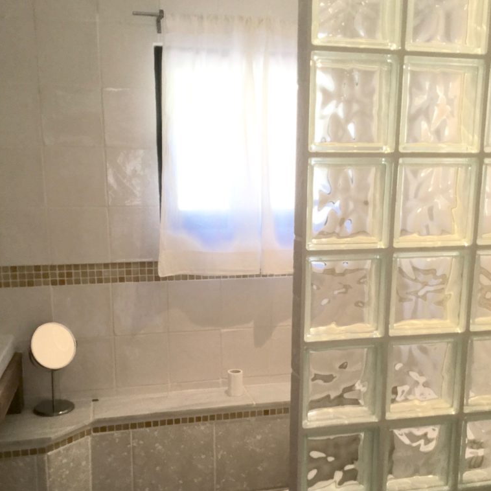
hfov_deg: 44.9
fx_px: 594
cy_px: 301
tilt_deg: -12.5
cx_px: 244
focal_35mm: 37
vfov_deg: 44.6
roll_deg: -0.8
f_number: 2.4
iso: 64
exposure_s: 1/33
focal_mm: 3.3
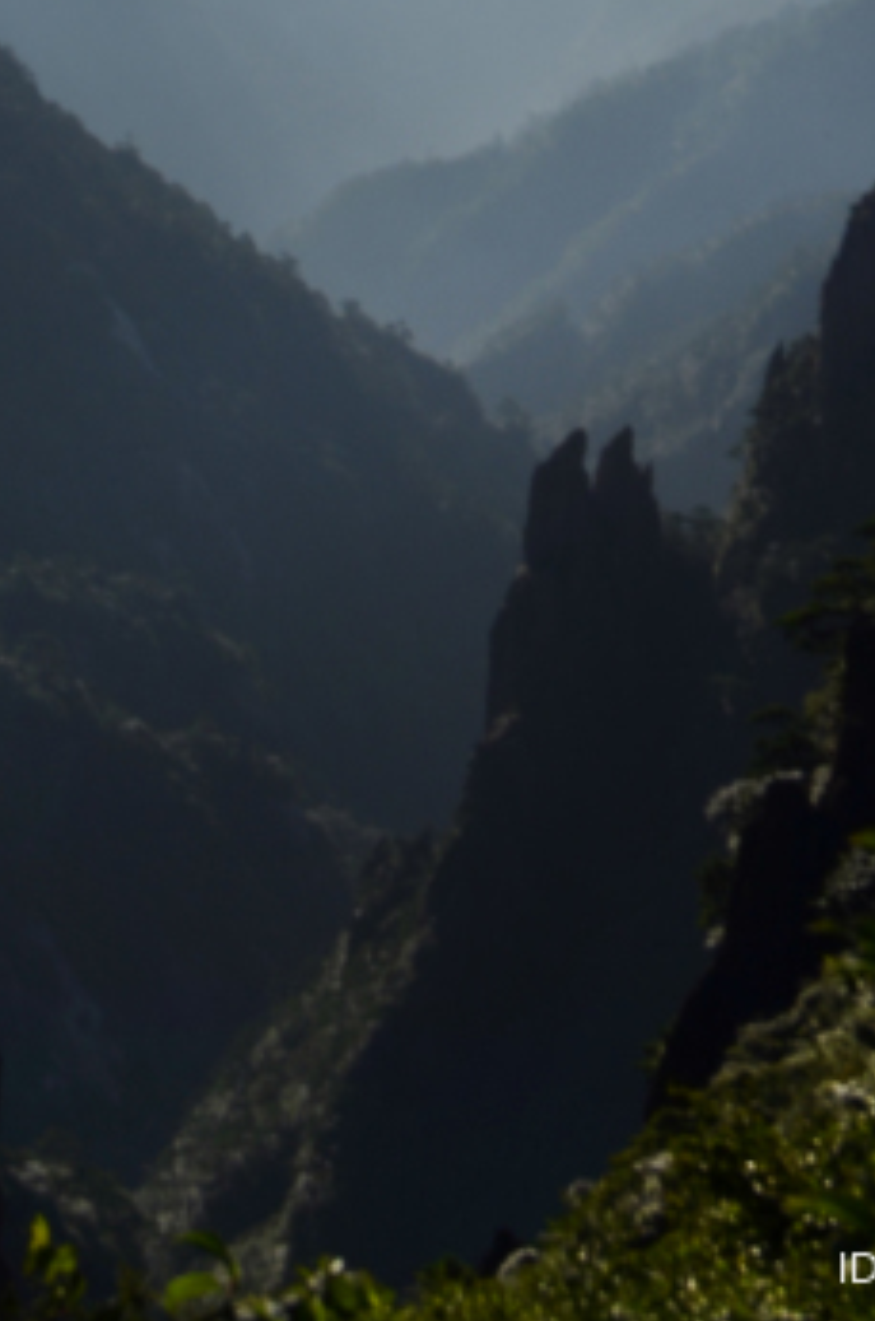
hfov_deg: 9.6
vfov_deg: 13.7
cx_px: 409
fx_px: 5203
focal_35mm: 142
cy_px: -611
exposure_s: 1/200
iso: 100
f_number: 13
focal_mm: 32
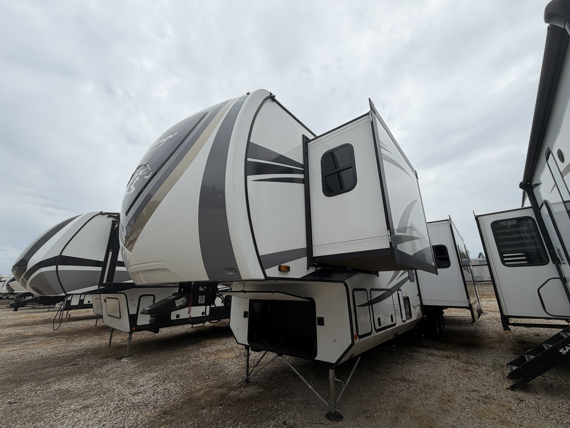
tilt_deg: +19.1
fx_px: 231
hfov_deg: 102.1
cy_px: 214
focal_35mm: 14
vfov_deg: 85.7
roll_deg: +2.0
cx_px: 285
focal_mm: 2.22
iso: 20
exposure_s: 1/1497
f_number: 2.2
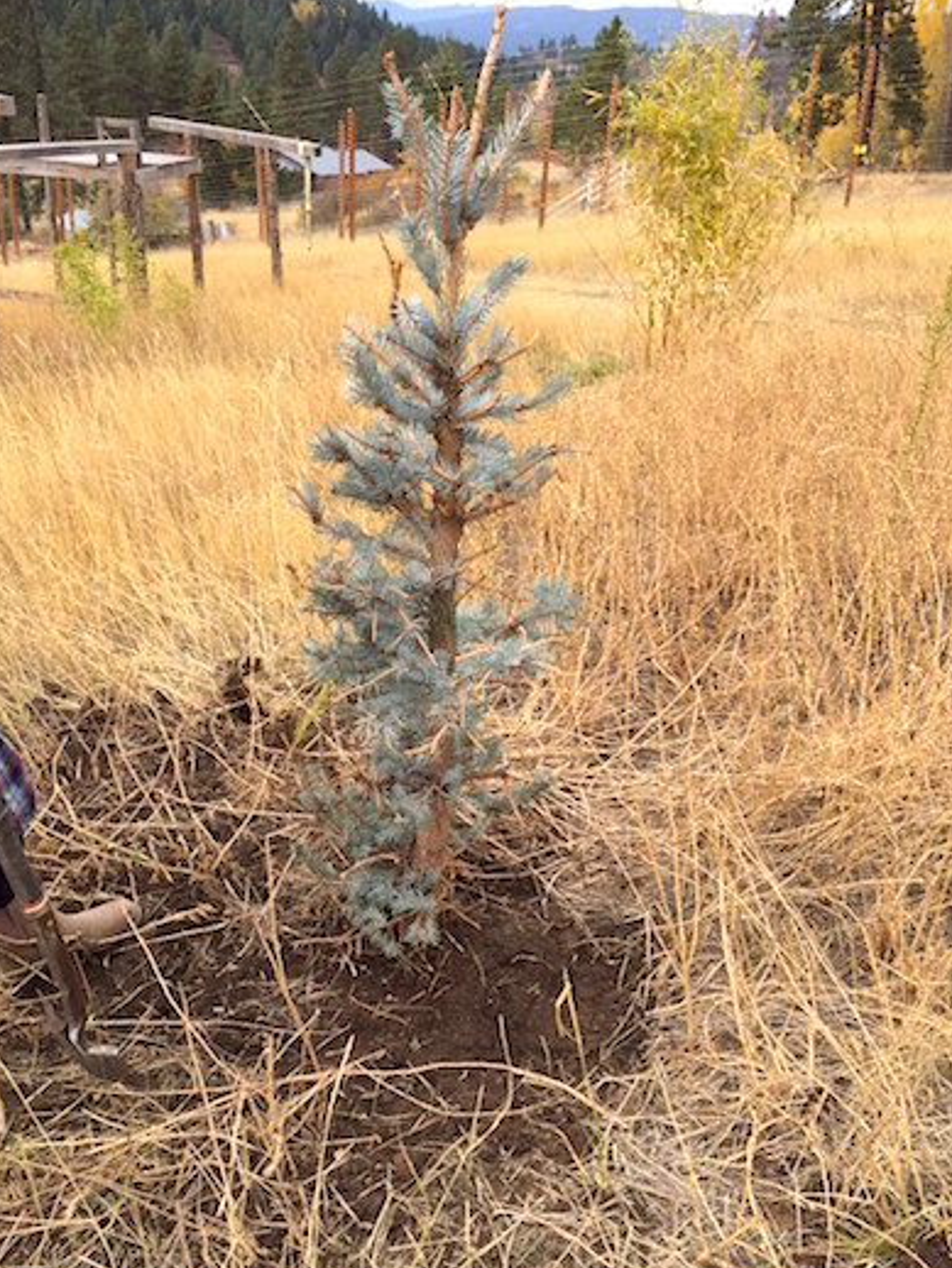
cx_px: 449
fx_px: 1209
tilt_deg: -25.8
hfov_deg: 43.0
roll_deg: -2.1
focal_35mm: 33
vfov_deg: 55.3
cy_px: 656
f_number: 2.2
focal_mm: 4.15
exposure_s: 1/347
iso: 32
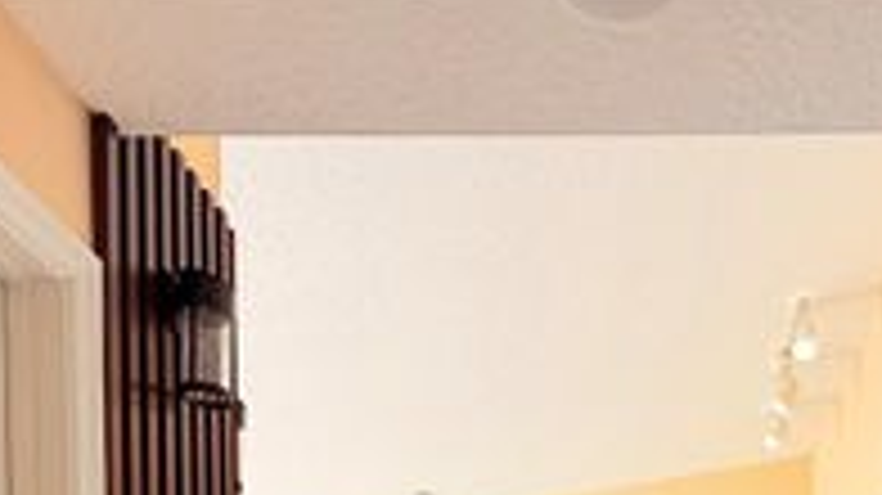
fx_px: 912
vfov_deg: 22.4
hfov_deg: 49.6
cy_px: 817
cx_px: 662
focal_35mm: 39
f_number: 2.2
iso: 125
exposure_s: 1/120
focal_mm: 2.22
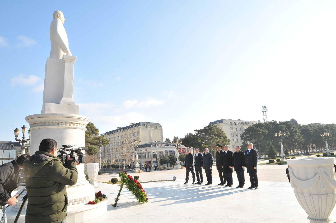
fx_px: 224
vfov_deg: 53.0
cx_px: 168
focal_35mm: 24
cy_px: 112
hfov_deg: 73.8
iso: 500
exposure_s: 1/250
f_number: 11
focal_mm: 16
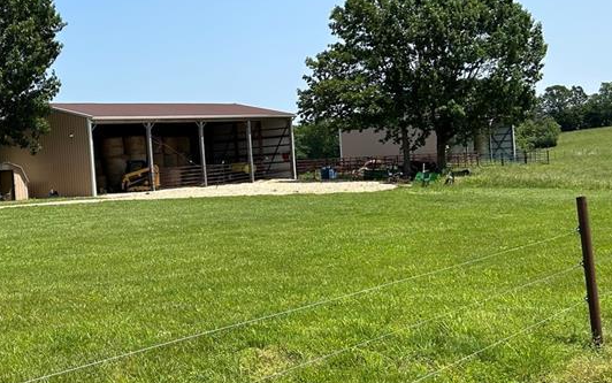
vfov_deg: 24.4
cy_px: 191
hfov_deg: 36.3
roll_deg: +4.5
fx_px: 884
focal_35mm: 53
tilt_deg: +0.4
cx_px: 85
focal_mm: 5.7
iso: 50
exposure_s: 1/3460
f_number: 1.5
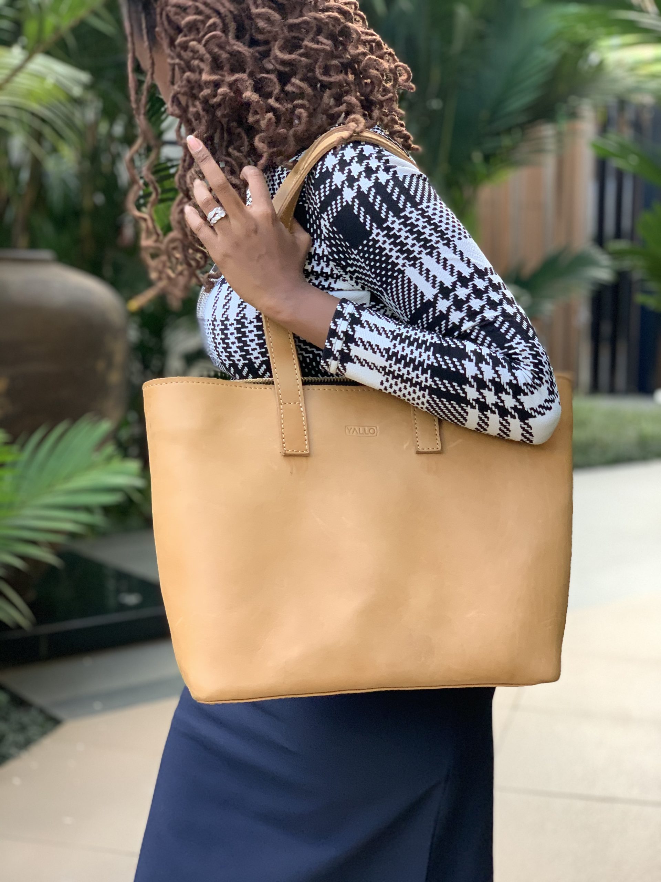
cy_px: 441
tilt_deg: -6.1
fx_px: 1324
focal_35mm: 52
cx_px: 330
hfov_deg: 28.0
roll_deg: -0.7
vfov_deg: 36.8
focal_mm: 6
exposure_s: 1/94
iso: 125
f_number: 2.4
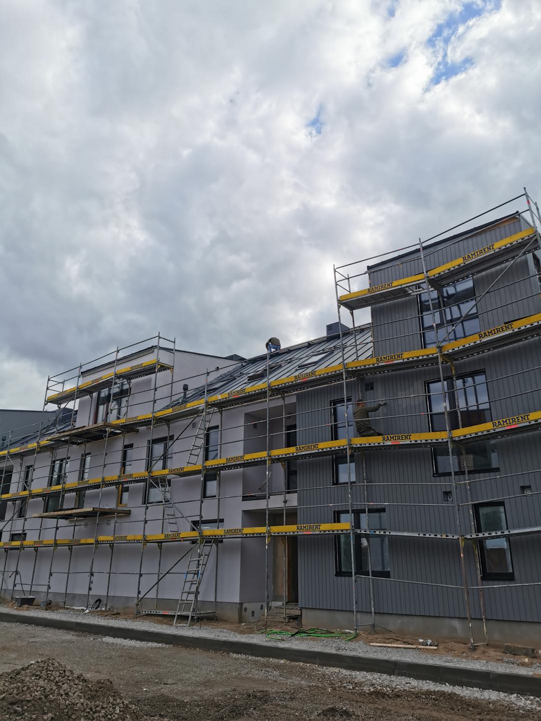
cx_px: 270
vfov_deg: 65.3
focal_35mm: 27
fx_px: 563
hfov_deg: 51.4
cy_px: 360
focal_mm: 5.56
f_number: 1.6
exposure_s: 1/6250
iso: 50
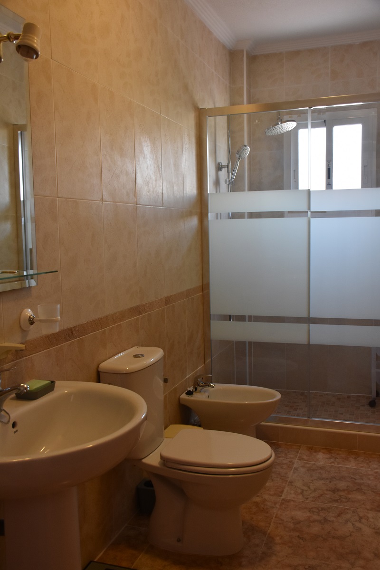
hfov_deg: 38.4
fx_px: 546
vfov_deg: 55.1
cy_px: 285
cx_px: 190
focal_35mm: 34
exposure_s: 1/100
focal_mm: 23
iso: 800
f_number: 5
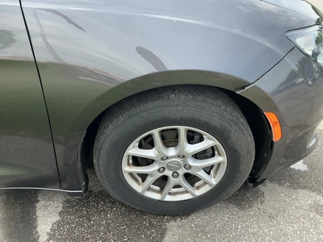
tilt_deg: -34.5
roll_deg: -2.7
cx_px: 162
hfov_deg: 63.4
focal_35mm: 28
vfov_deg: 49.7
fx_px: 261
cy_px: 121
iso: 25
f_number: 1.8
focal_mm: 3
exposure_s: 1/309
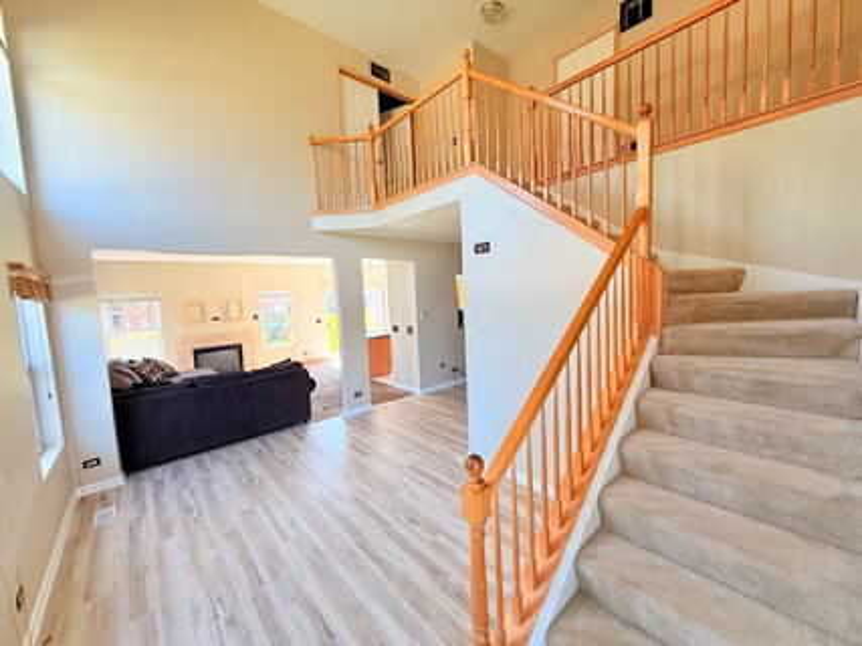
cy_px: 323
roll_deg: +2.6
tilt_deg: -4.2
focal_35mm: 14
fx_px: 349
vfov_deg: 85.6
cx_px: 431
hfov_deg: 102.1
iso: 100
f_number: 2.2
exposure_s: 1/120
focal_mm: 2.22
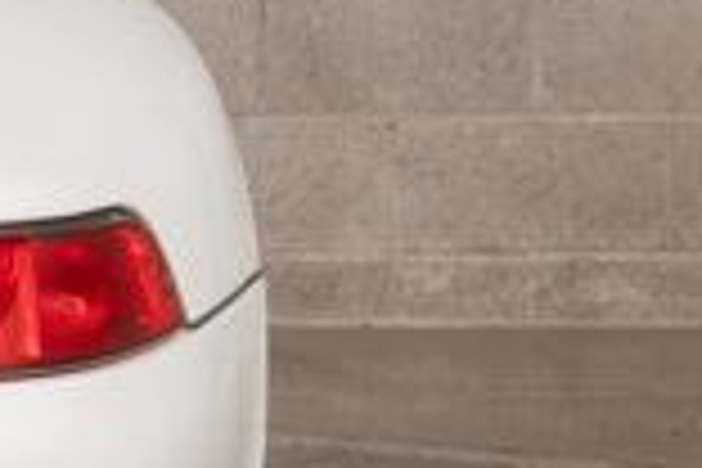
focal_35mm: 329
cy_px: -43
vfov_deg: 4.2
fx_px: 6415
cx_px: -882
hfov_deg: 6.0
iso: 250
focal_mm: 50
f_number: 7.1
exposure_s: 1/60
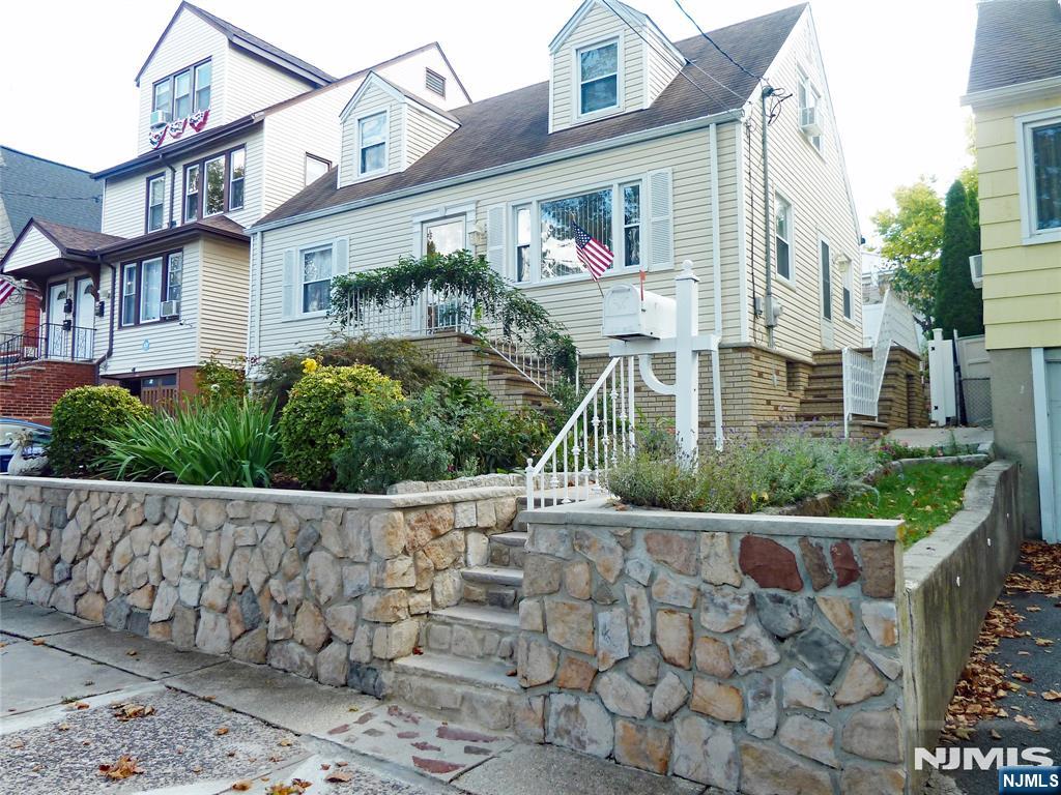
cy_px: 398
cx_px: 530
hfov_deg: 69.4
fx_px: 766
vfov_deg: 54.9
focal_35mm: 25
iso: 80
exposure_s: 1/80
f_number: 3.3
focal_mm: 4.1
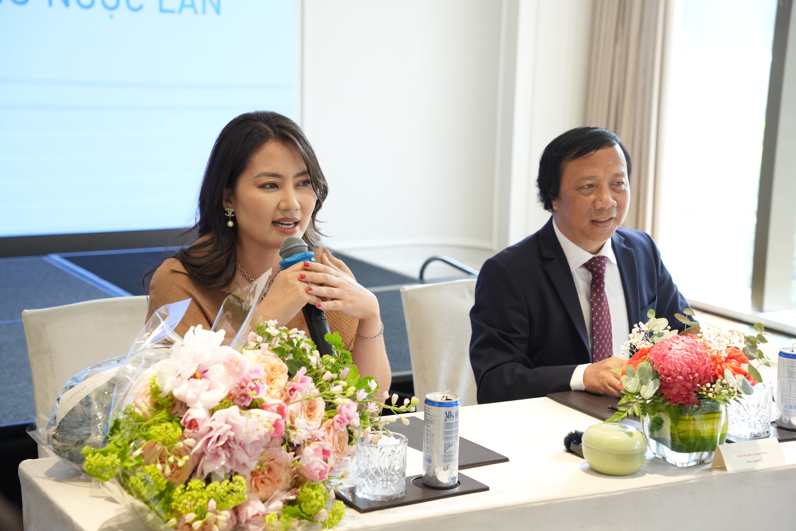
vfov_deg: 19.5
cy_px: 266
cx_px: 398
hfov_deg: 28.8
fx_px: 1548
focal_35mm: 70
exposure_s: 1/160
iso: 2500
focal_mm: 70
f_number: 5
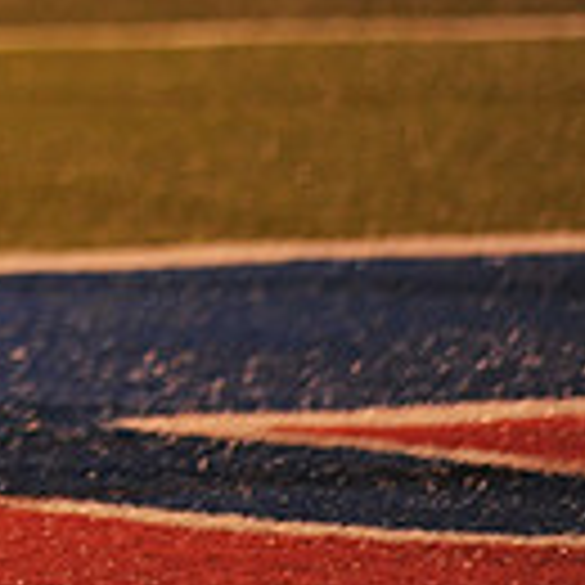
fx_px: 14512
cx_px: -711
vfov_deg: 2.3
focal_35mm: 759
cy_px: -266
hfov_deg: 2.3
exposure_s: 1/200
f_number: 2.8
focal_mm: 200
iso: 2000
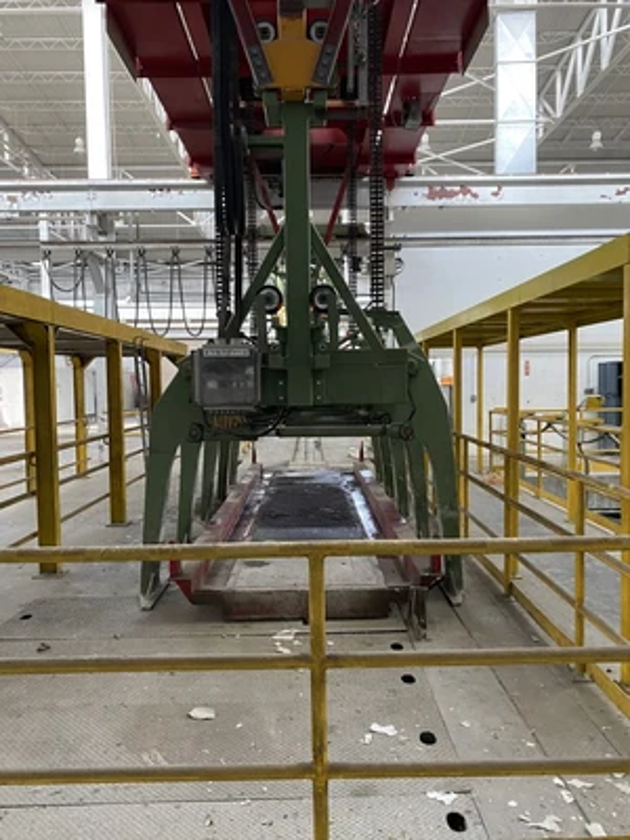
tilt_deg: -1.0
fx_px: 631
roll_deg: +0.7
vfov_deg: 67.3
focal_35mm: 26
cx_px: 315
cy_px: 420
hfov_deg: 53.1
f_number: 1.8
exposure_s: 1/60
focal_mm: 4.25
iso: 400
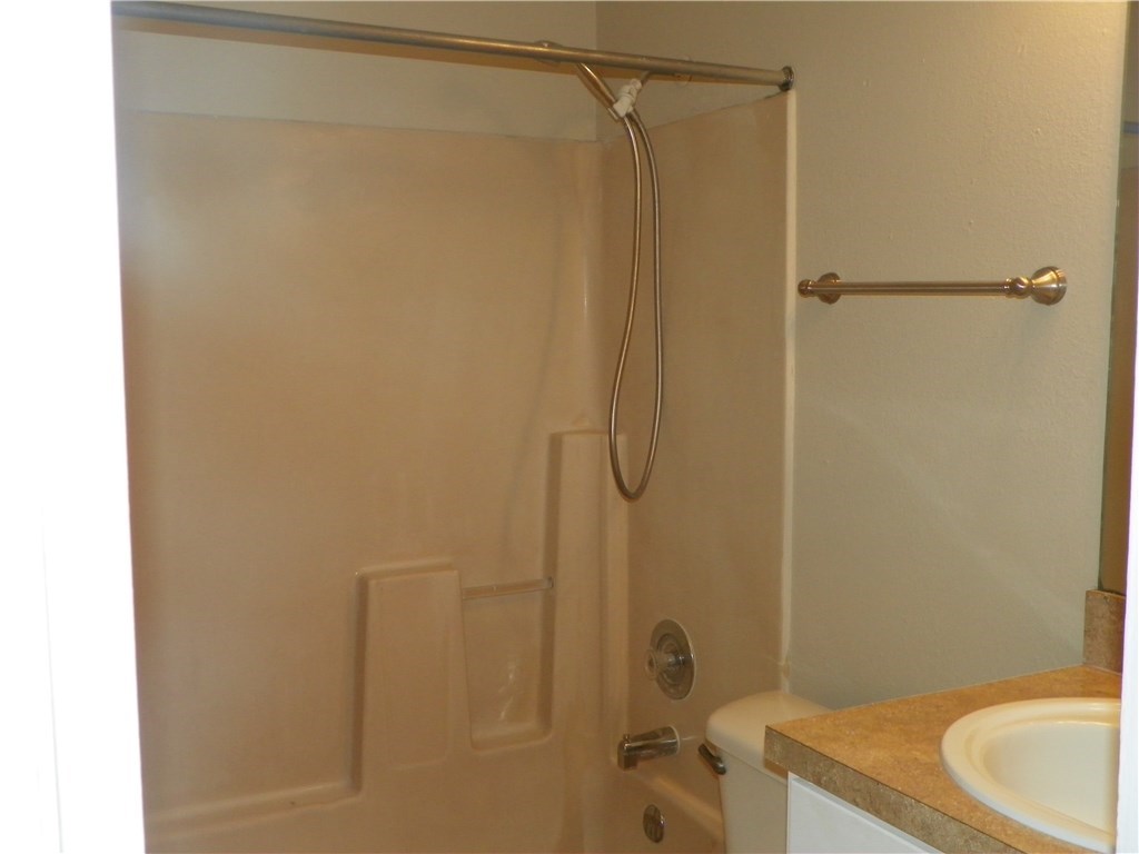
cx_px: 570
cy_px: 427
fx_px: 1152
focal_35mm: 35
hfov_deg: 52.6
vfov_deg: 40.7
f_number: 3.2
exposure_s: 1/125
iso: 200
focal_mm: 6.2
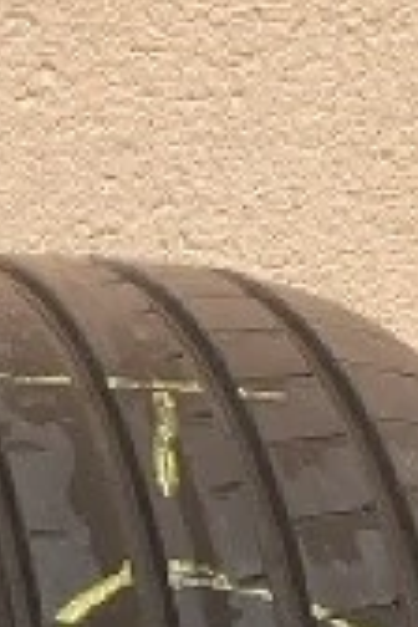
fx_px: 3744
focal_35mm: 215
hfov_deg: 5.6
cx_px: -1239
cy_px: 1138
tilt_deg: -47.1
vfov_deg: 9.1
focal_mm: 4.25
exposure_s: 1/1043
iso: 32
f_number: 1.8
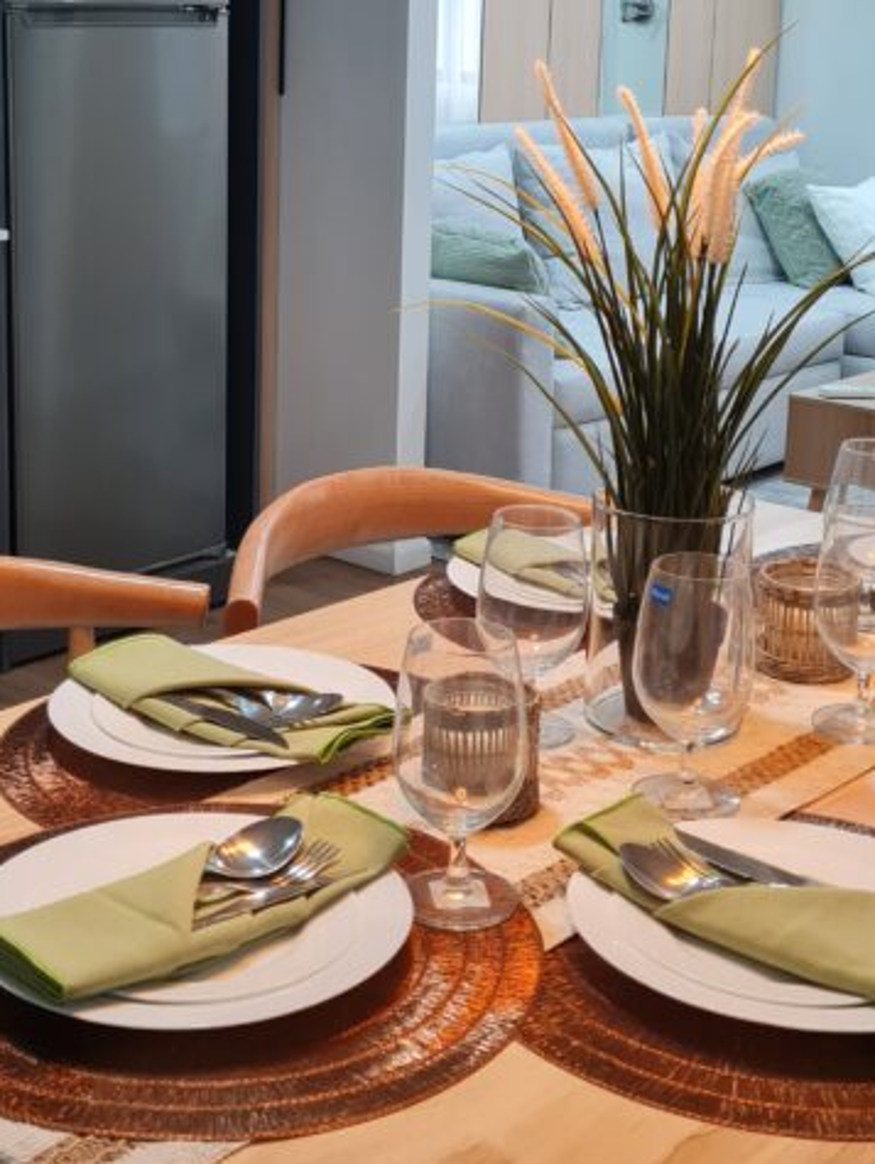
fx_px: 1885
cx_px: 426
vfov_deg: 33.9
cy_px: 353
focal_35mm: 56
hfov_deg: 26.1
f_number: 1.8
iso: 200
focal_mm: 5.4
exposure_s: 1/120
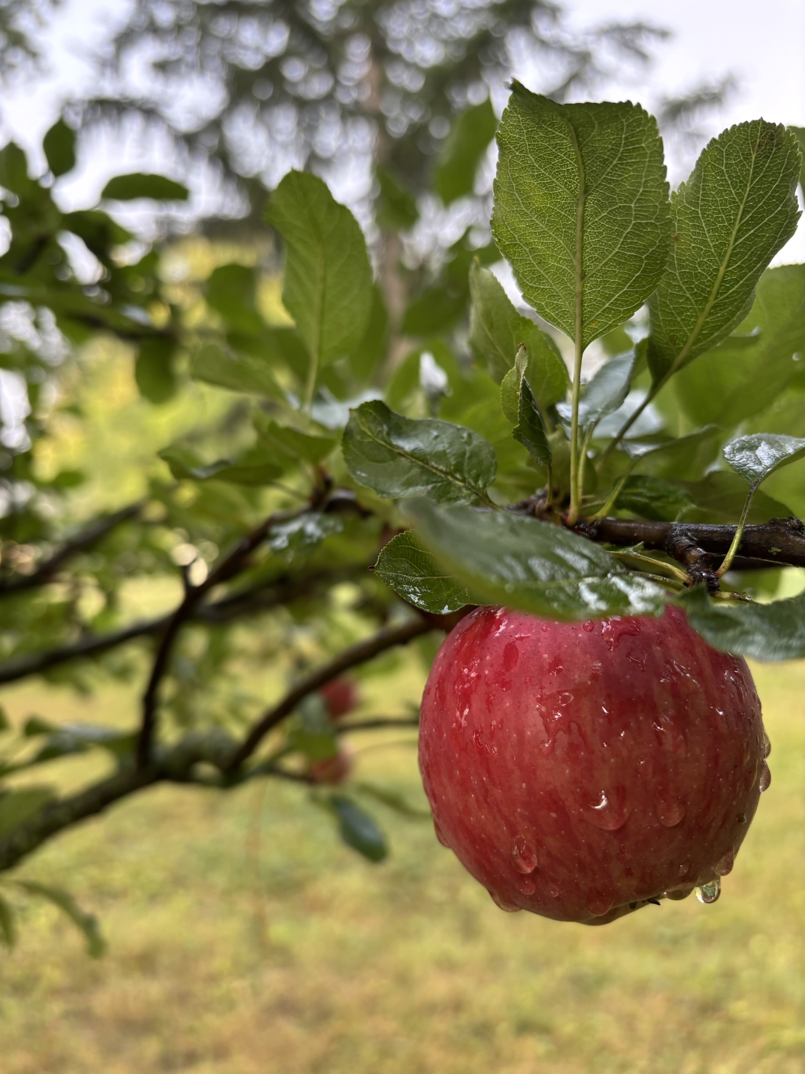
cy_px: 537
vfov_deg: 67.3
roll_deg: +2.7
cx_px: 402
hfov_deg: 53.1
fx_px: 806
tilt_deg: +0.1
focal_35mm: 26
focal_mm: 5.96
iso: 50
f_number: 1.6
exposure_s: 1/161
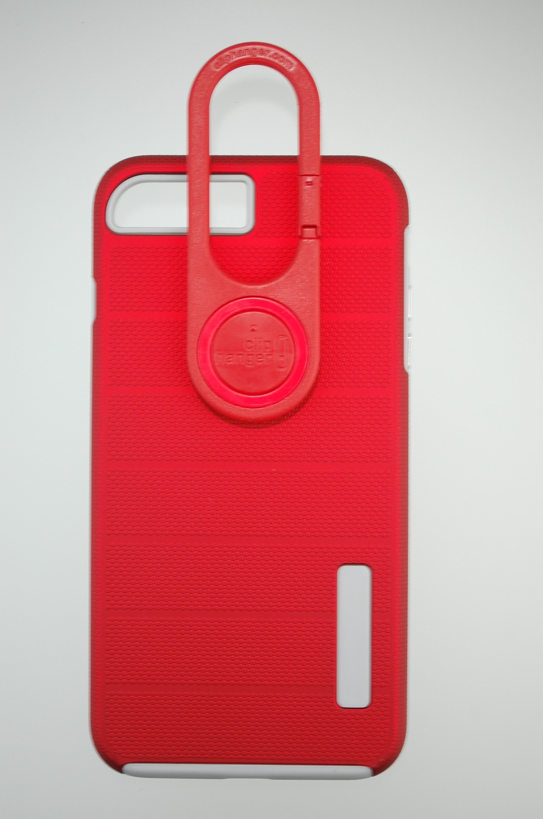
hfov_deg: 20.2
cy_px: 411
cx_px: 272
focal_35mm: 67
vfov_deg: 30.1
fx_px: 1521
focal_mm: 44
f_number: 5.3
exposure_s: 1/30
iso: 640
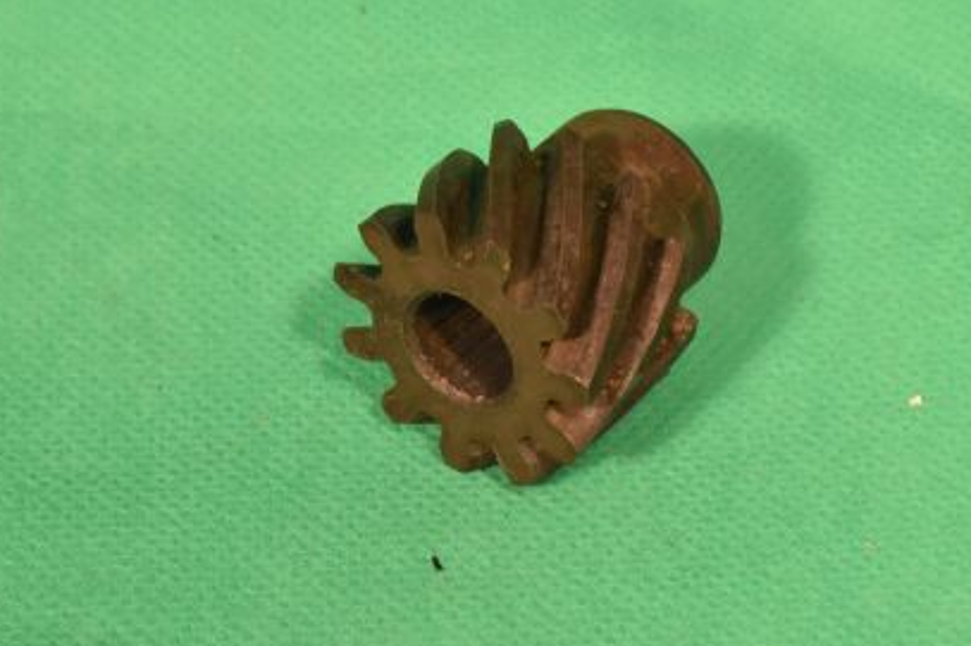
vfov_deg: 11.2
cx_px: 527
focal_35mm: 122
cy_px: 243
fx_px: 3282
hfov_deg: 16.8
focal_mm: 55
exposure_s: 1/100
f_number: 18
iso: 2500
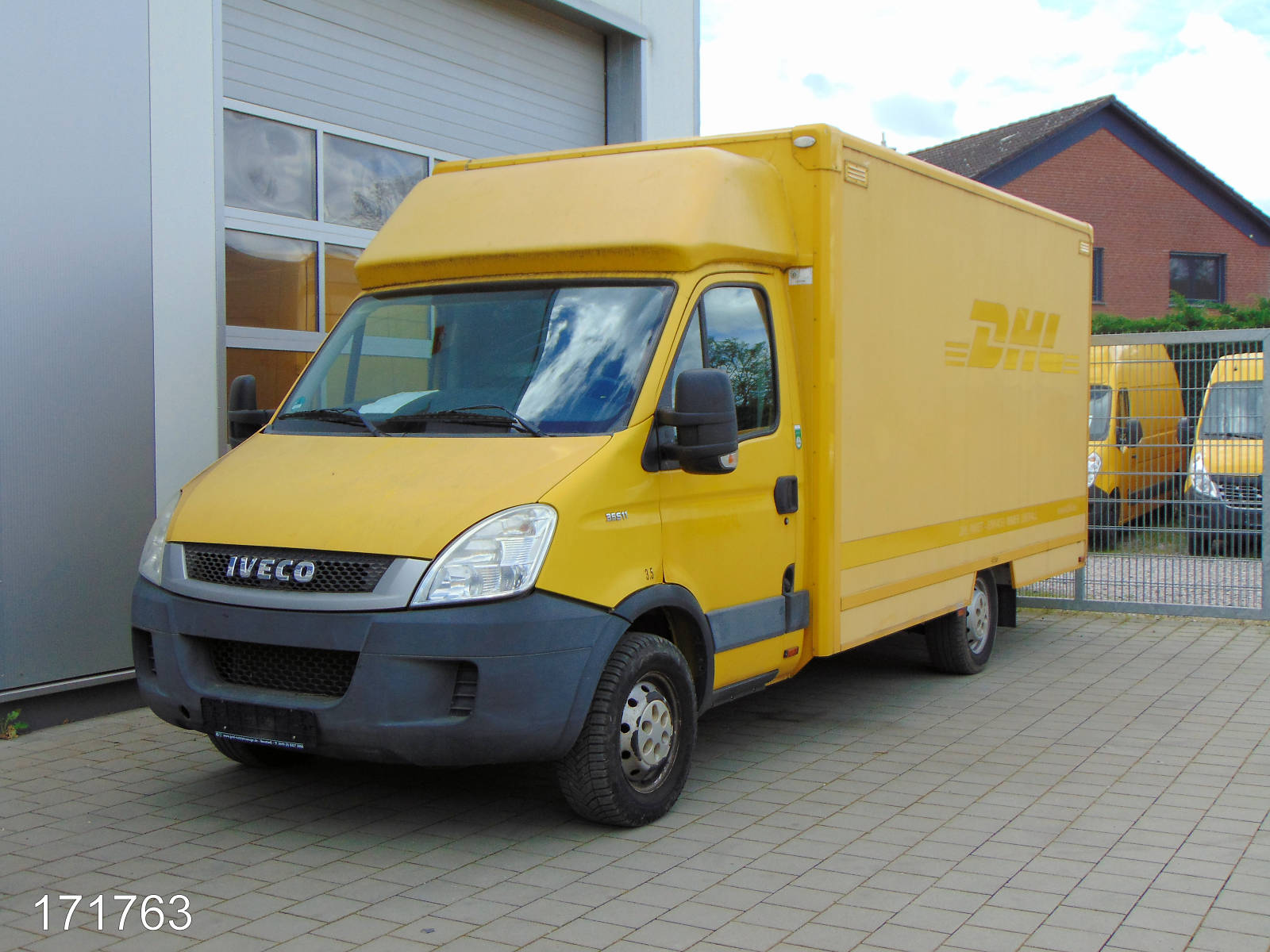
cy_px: 476
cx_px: 635
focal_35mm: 42
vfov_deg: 34.3
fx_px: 1541
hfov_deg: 44.8
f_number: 3.3
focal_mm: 7.6
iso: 80
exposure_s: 1/500
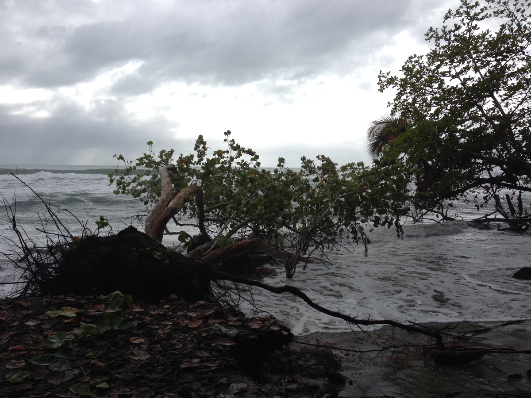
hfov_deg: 52.6
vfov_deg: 40.7
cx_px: 266
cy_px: 199
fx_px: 537
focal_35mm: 35
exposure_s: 1/1842
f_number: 2.4
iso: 50
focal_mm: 4.28
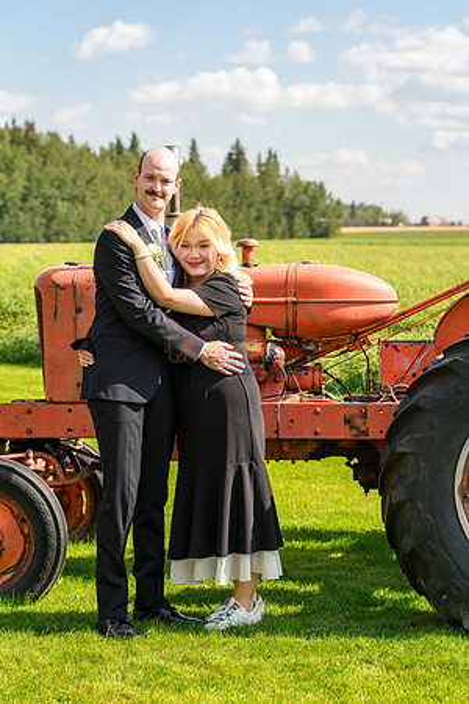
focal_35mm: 86
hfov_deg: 15.9
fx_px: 1680
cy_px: 352
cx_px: 234
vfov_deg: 23.6
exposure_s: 1/1000
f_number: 5
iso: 400
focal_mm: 86
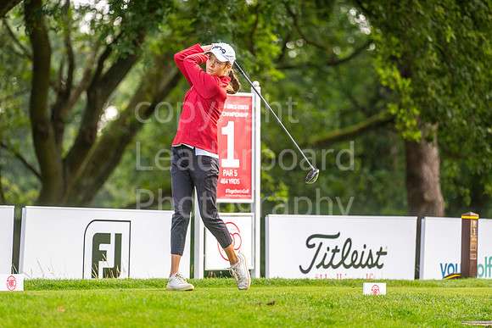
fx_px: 4101
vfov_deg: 4.6
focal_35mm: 300
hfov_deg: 6.9
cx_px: 246
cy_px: 164
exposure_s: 1/800
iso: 640
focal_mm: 300
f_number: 4
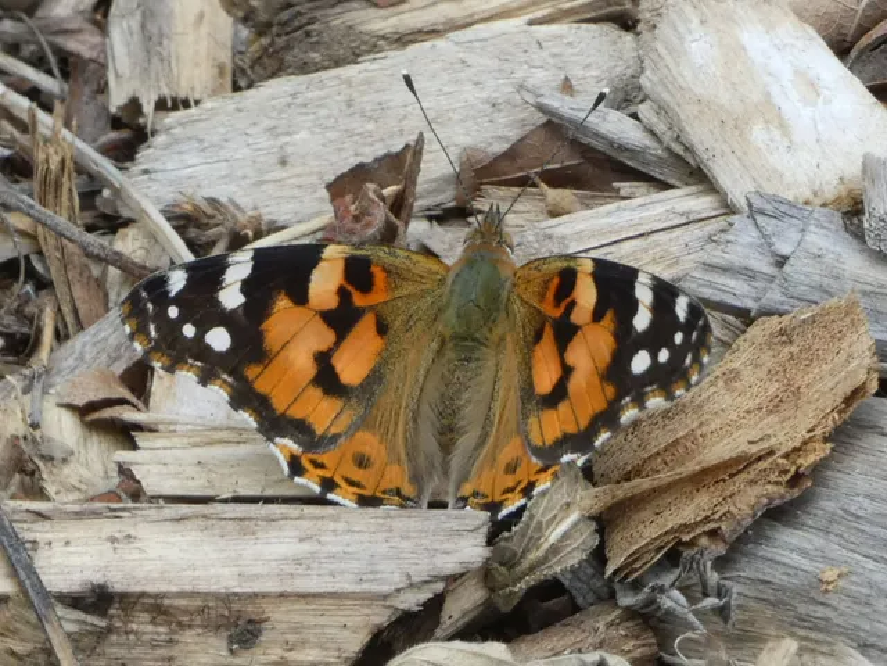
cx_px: 444
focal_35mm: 428
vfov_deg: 3.5
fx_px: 10967
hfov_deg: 4.6
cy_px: 333
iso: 160
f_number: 5.6
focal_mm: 76.7
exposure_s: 1/100
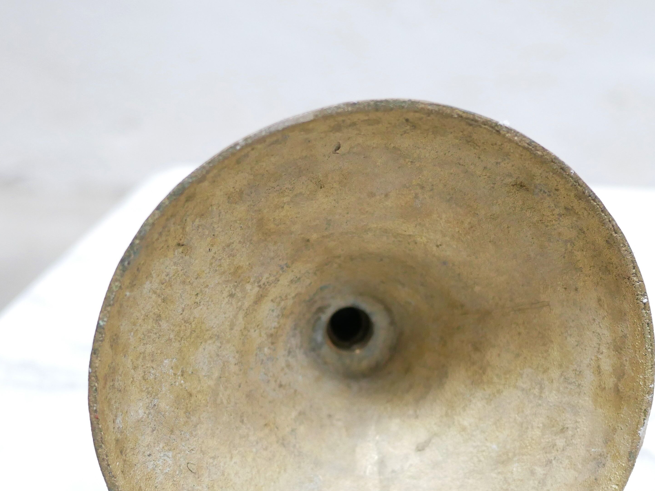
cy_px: 368
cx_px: 359
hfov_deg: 30.2
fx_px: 1211
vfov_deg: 22.7
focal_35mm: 64
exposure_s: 1/60
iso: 1000
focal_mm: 20
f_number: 1.7
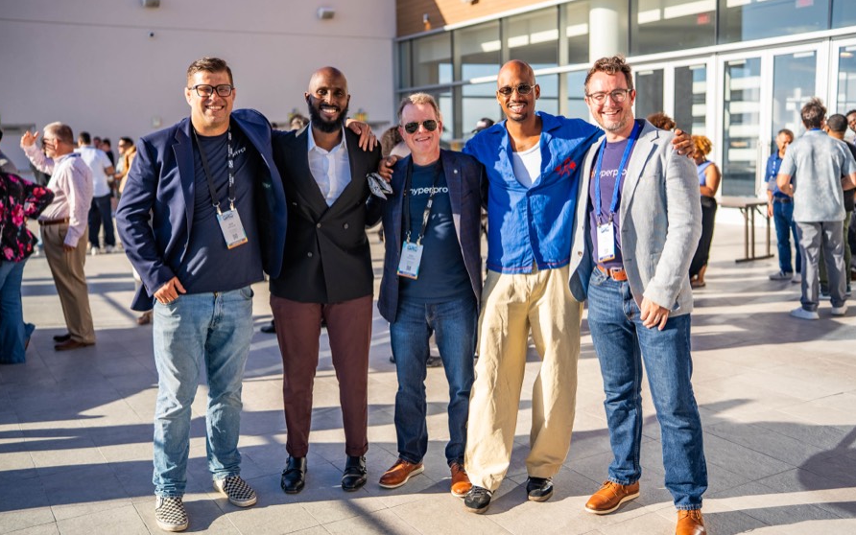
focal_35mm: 36
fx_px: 840
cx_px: 426
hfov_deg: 54.0
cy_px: 256
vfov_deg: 35.4
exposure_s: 1/1600
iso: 100
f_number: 2
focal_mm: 35
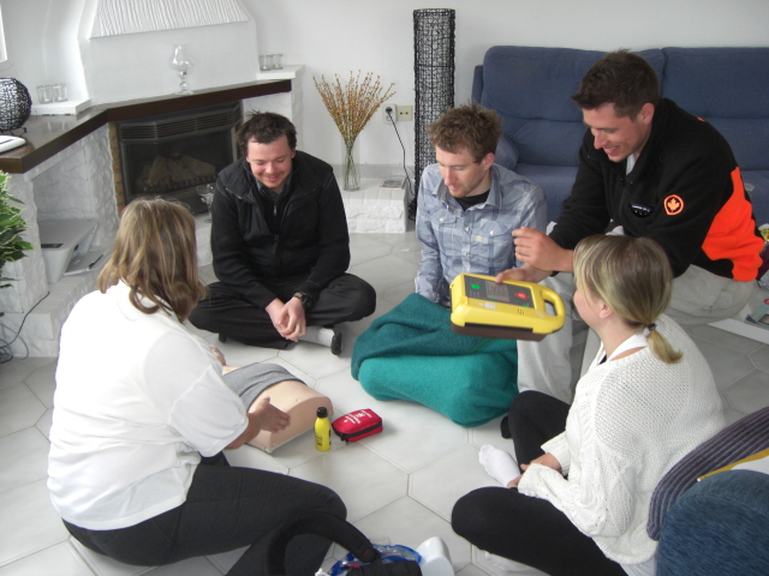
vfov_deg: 37.7
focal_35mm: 38
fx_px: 844
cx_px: 384
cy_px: 288
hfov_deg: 49.0
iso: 200
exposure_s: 1/60
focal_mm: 7.9
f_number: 2.8
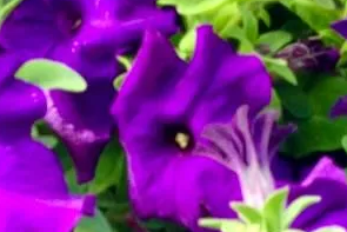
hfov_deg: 17.2
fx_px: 1148
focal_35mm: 119
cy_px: 208
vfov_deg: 11.5
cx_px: 138
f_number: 2.4
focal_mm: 4.13
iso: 64
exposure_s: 1/120
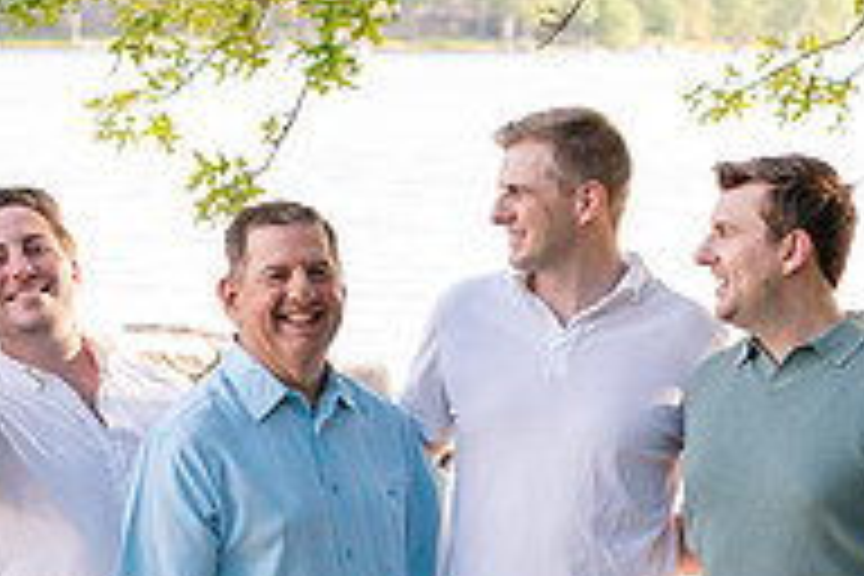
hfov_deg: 8.0
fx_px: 6168
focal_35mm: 257
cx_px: 216
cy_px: 614
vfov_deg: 5.3
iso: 800
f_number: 4.5
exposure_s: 1/500
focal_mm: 85
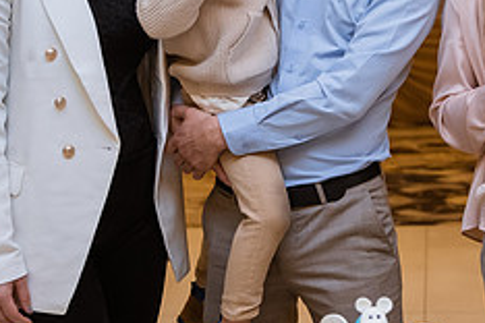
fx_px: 1334
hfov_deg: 20.2
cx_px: 437
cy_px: 82
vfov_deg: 13.8
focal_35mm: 99
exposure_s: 1/160
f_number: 2.8
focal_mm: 38
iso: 1600
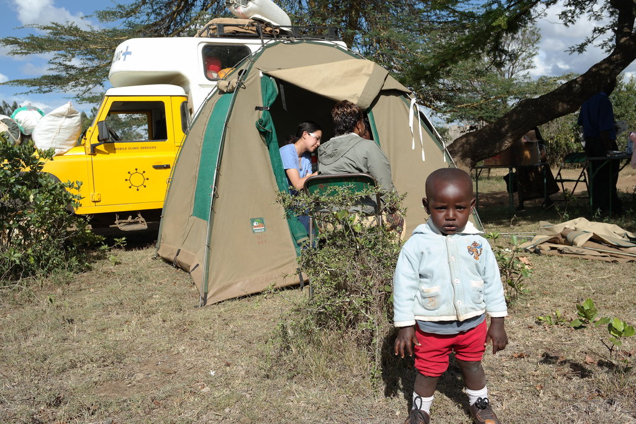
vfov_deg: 40.0
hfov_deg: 57.2
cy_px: 212
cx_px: 318
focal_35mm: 33
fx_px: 583
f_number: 6.3
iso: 100
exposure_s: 1/180
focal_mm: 22
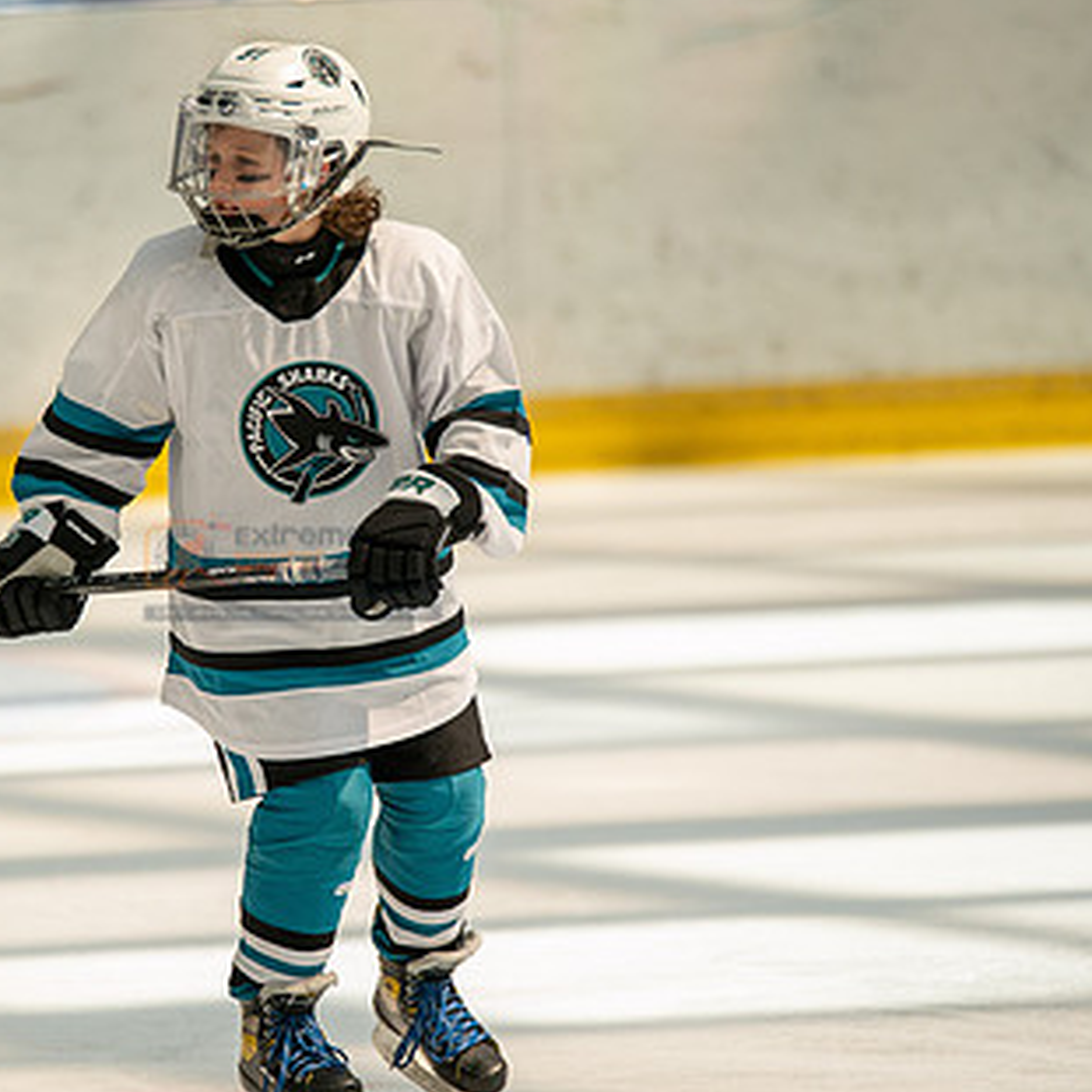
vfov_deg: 3.7
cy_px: 567
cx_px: 295
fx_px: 16953
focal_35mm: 475
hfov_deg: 3.7
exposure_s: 1/5000
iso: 1600
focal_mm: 300
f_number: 3.2
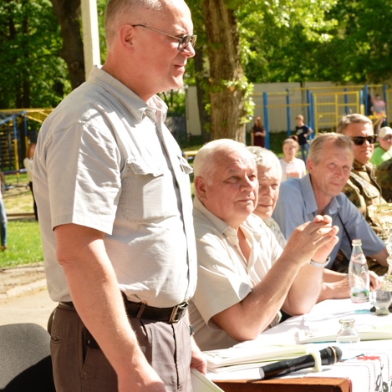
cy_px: 191
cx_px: 291
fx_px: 1422
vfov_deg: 15.7
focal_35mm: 111
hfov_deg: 15.6
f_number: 6.3
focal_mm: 40
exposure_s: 1/125
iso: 100
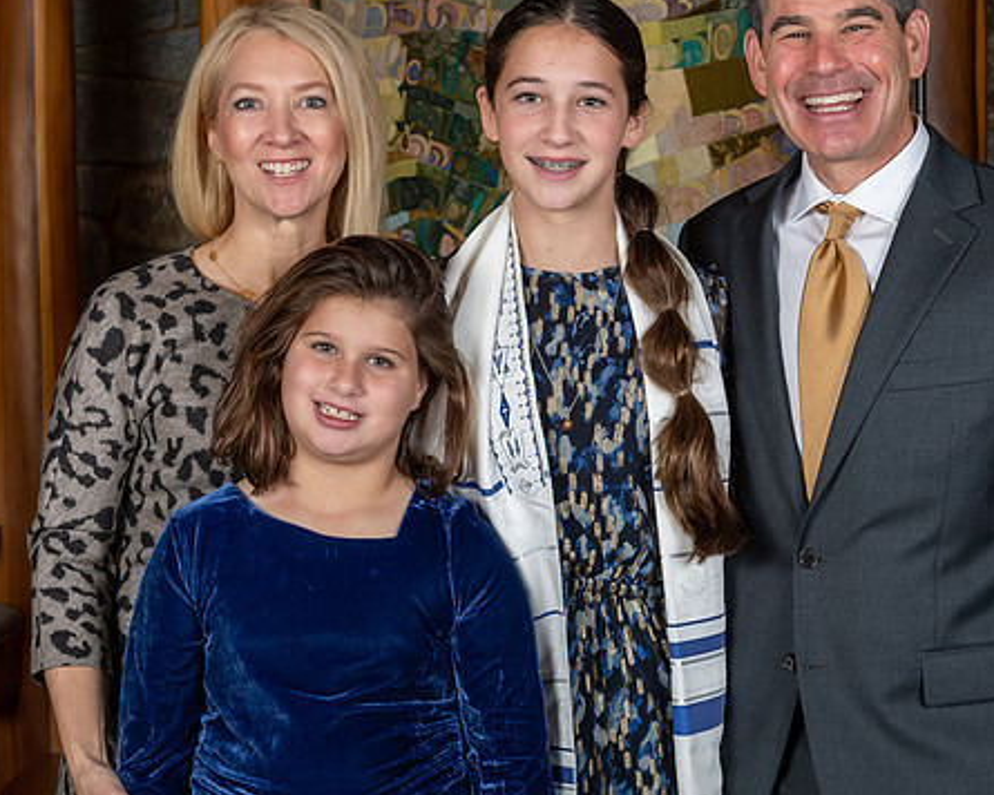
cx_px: 583
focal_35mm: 86
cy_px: 368
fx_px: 2530
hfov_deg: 22.2
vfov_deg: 17.9
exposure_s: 1/250
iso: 400
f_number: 7.1
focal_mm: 38
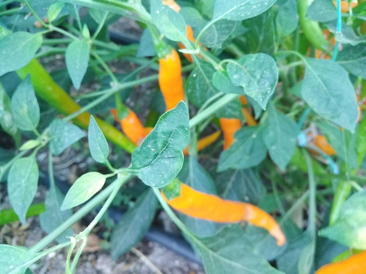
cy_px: 137
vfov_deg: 53.1
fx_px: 275
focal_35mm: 26
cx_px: 183
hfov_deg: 67.3
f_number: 1.8
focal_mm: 3.62
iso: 412
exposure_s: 1/25
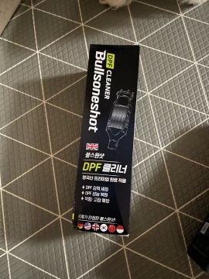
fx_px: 209
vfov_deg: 67.3
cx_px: 104
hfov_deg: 53.1
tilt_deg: -78.5
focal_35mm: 26
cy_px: 140
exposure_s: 1/8
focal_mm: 4.2
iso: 1250
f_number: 1.6
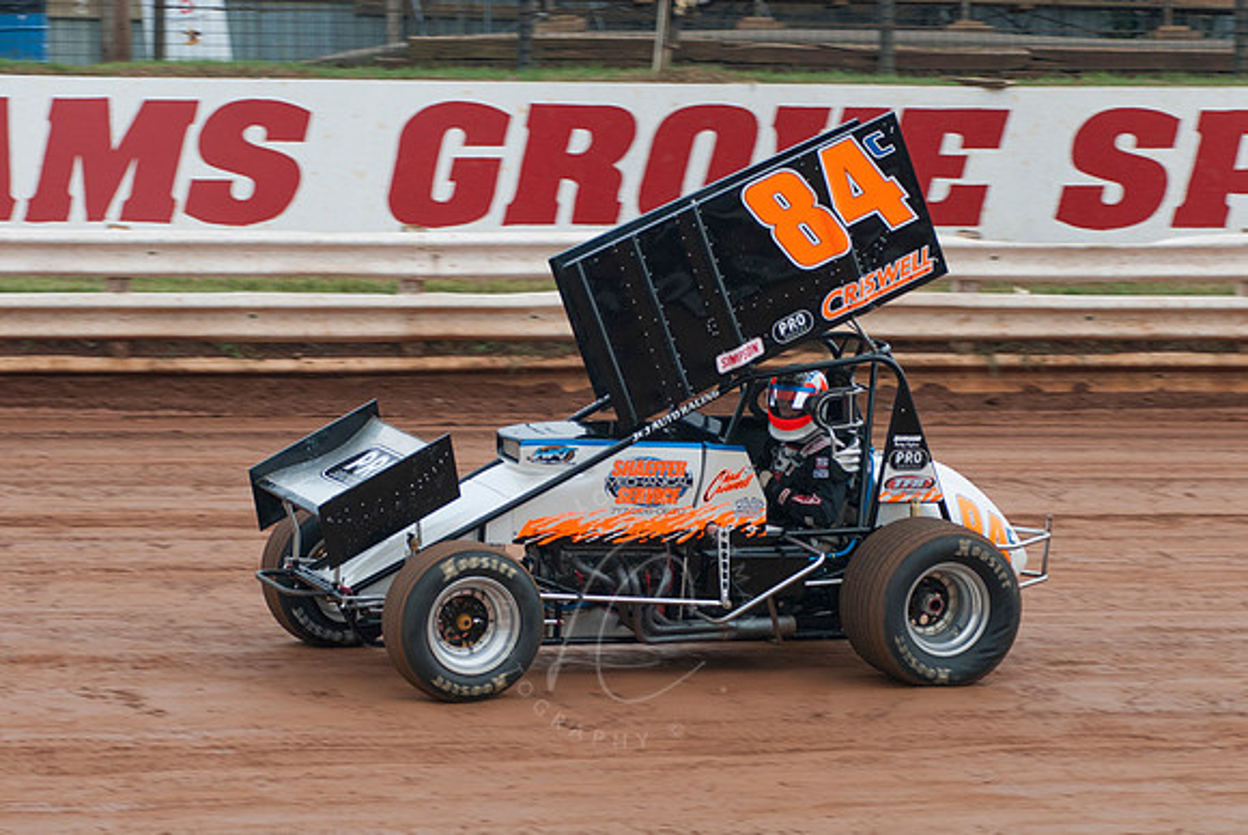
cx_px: 624
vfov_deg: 9.7
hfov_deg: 14.4
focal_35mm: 142
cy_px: 418
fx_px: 4945
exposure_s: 1/320
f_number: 4
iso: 320
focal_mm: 95
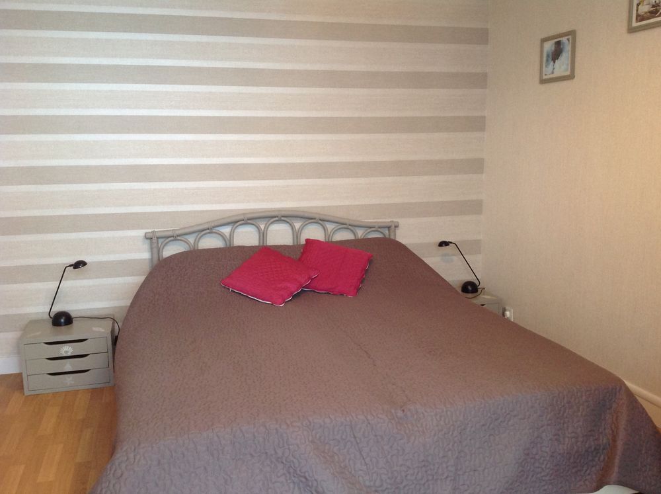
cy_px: 247
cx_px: 330
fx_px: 667
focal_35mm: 35
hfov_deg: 52.7
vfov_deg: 40.6
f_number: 2.4
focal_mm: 4.28
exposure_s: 1/15
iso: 160
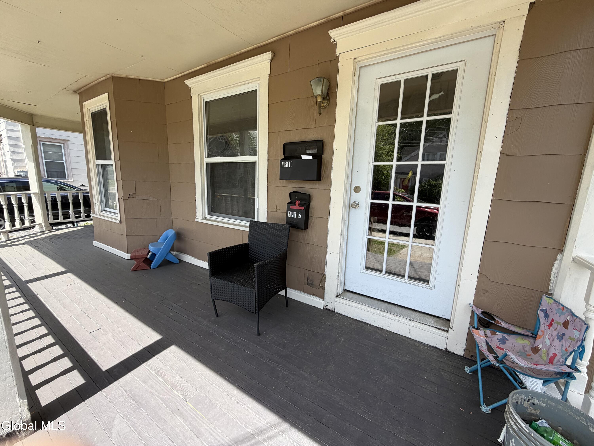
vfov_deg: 85.7
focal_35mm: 14
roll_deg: -1.4
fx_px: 240
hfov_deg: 102.1
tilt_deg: -9.7
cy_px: 223
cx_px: 297
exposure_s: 1/502
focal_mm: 2.22
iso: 50
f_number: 2.2
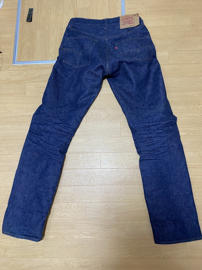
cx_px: 101
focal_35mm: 26
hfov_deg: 53.1
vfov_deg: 67.3
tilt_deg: -77.2
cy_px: 135
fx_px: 202
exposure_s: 1/50
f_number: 1.8
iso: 200
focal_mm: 4.25
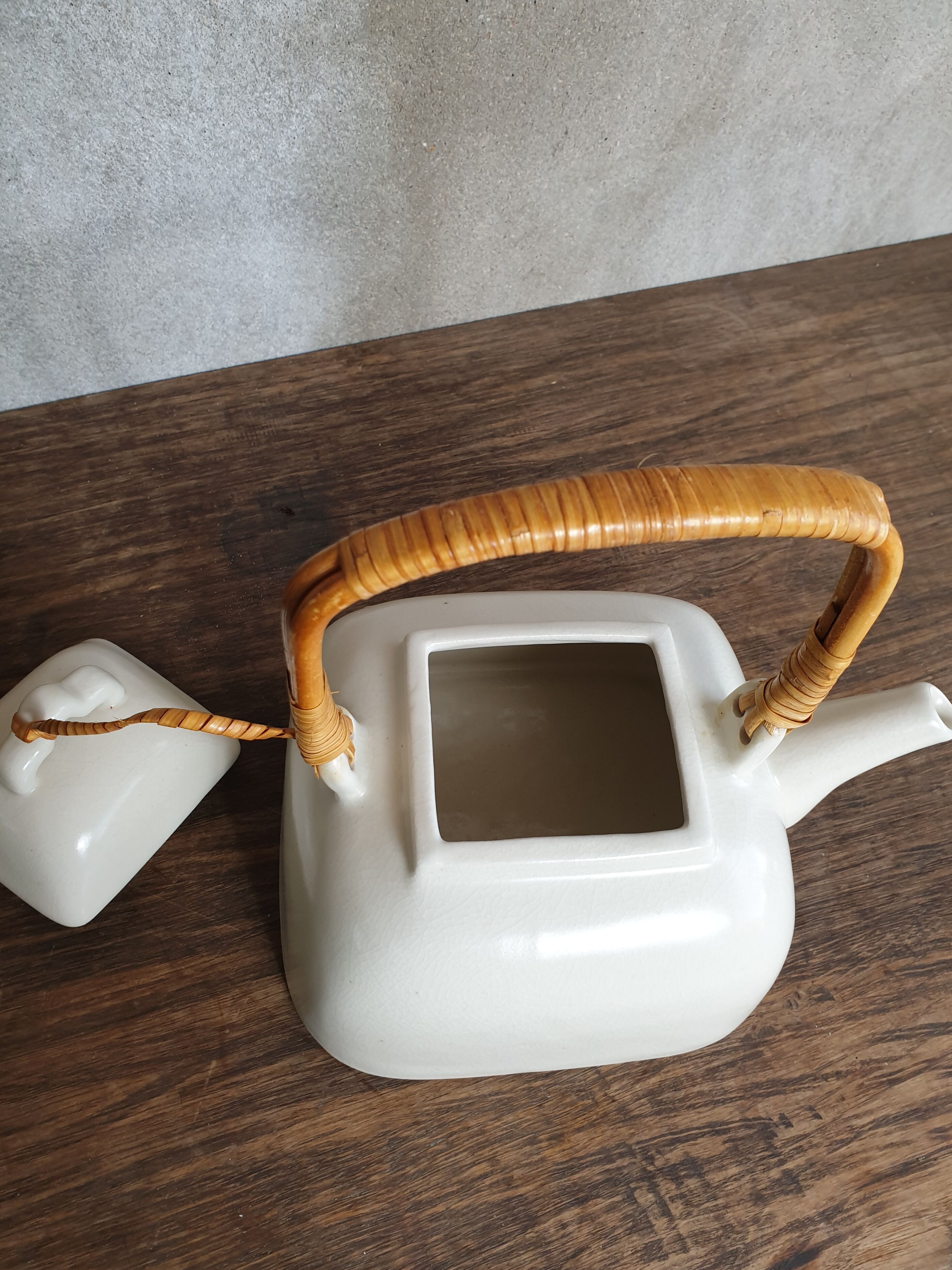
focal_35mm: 27
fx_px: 990
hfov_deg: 51.3
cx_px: 463
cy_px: 653
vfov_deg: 65.3
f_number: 2.4
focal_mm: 4.3
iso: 100
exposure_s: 1/50
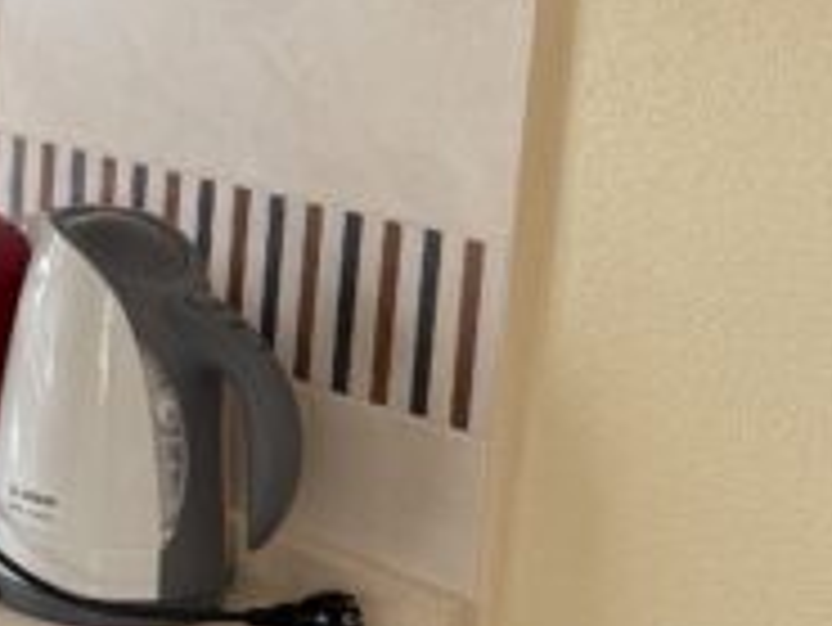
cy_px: 187
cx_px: -501
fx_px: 1996
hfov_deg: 19.6
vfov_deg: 17.7
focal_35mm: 83
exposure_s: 1/186
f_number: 1.78
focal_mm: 6.76
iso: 100
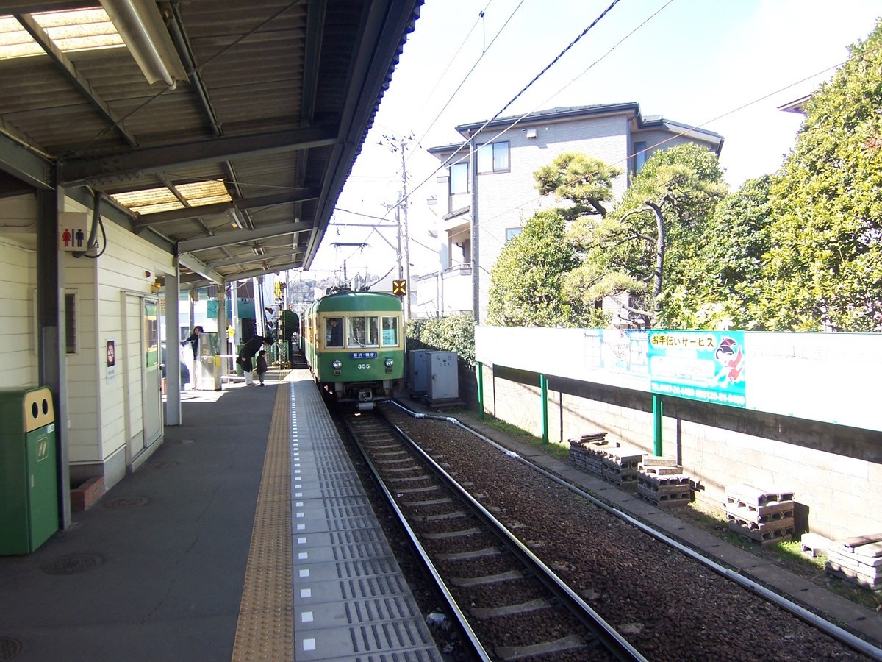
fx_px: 586
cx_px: 441
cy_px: 331
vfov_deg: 58.9
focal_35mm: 23
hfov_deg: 73.9
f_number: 2.8
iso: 64
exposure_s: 1/160
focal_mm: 3.8
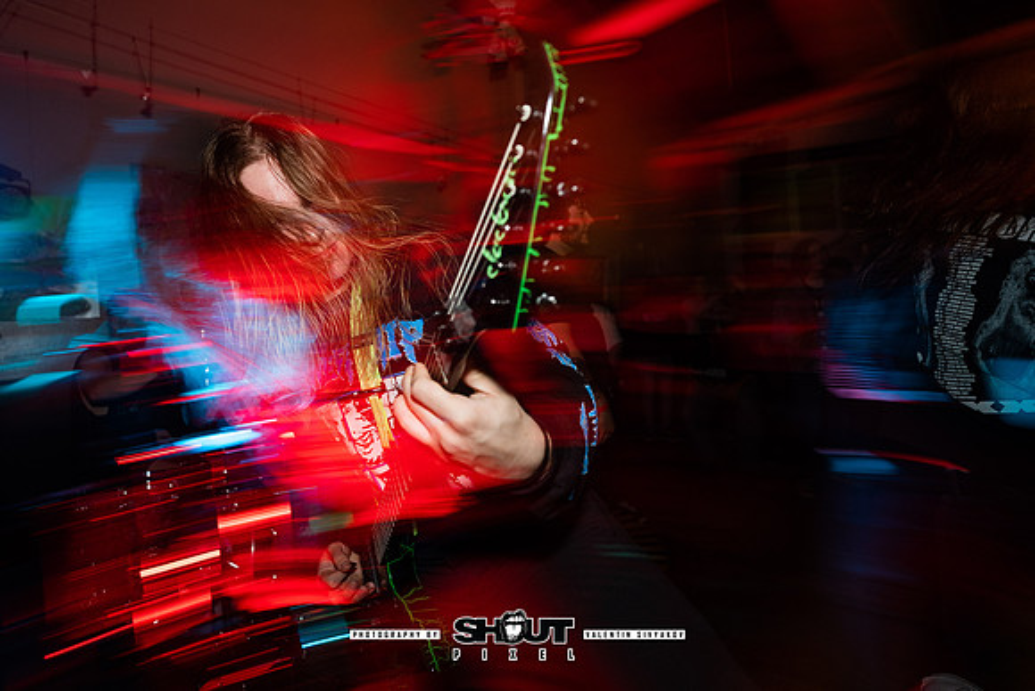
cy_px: 323
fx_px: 491
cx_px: 438
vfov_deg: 70.2
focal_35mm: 17
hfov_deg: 92.3
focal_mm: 14
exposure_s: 1/13
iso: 800
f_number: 2.8
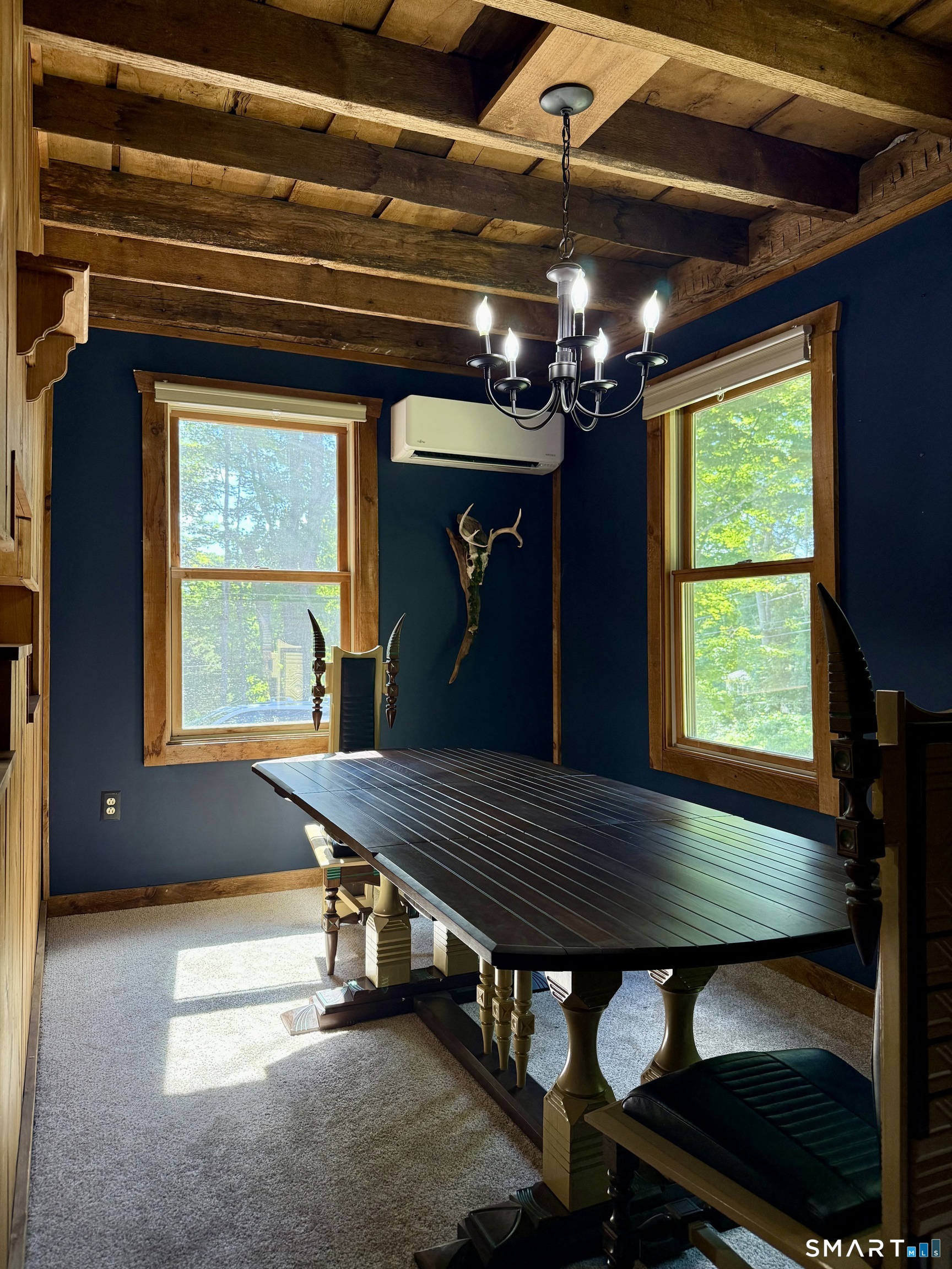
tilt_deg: -0.2
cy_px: 634
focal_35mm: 24
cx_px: 476
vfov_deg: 71.6
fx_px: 880
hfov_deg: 56.8
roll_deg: -0.3
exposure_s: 1/124
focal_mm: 6.76
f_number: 1.78
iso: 200
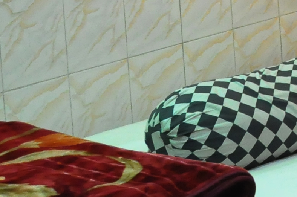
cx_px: 632
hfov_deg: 12.1
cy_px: -188
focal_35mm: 147
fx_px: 1211
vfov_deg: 8.8
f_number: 4.5
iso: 3200
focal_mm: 18
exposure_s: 1/80
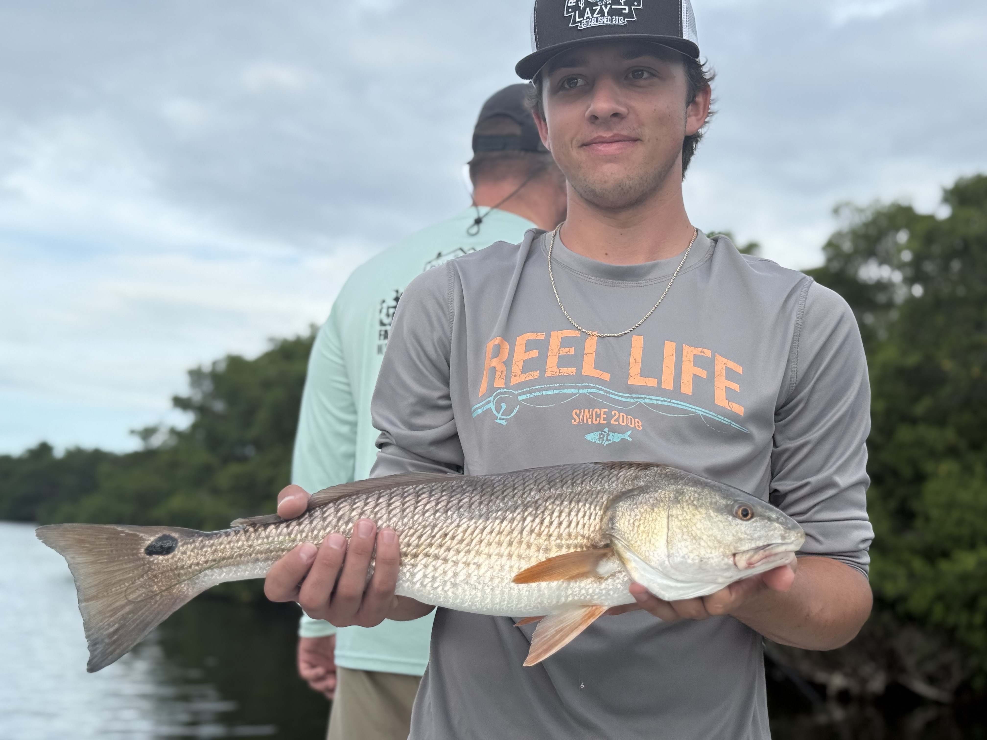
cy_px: 370
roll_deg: -2.8
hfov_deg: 39.7
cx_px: 494
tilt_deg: +7.0
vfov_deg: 30.3
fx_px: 1369
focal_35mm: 48
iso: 64
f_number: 1.78
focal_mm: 6.76
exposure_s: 1/2273
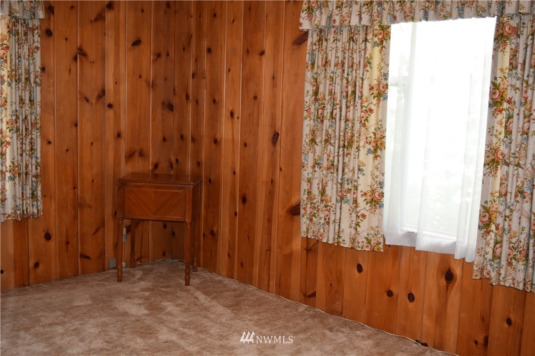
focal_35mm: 42
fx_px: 624
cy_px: 178
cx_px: 268
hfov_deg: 46.4
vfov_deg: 31.9
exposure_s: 1/100
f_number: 5
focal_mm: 28
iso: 800
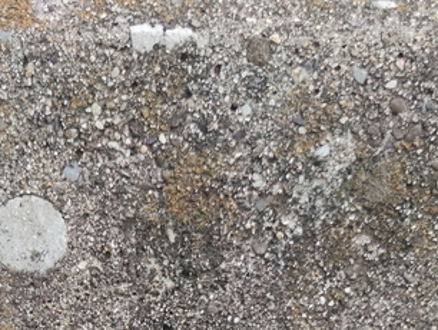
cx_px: 53
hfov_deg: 20.5
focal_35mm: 94
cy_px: 608
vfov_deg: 13.9
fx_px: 1190
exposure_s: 1/158
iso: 50
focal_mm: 6.72
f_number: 1.69
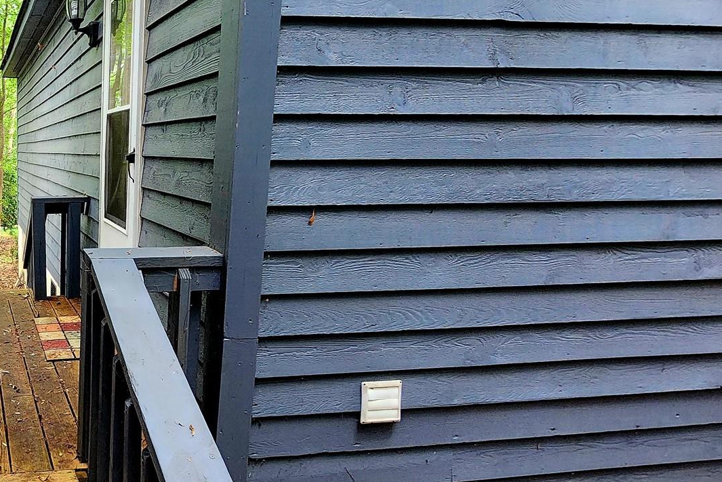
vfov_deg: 49.5
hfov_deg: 57.0
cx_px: 40
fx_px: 521
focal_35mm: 26
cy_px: 251
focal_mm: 2.2
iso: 320
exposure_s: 1/60.2
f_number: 2.2
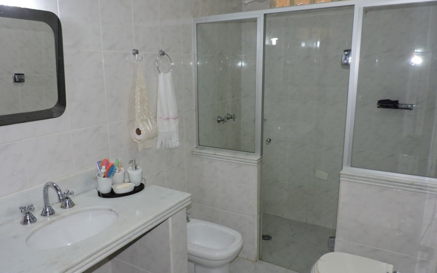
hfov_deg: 70.4
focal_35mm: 26
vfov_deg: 47.6
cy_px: 143
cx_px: 217
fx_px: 310
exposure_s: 1/30
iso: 200
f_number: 3
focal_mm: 4.3
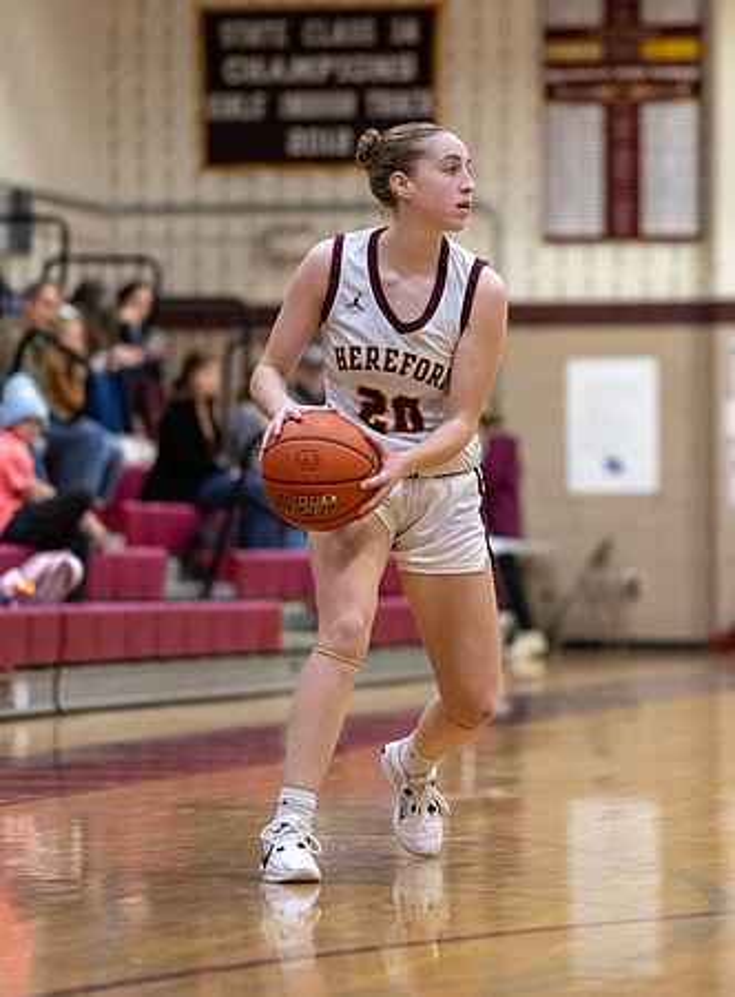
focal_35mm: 183
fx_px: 5226
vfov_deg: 10.9
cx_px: 548
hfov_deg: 8.0
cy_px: 407
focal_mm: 85
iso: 2200
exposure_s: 1/1600
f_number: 1.8
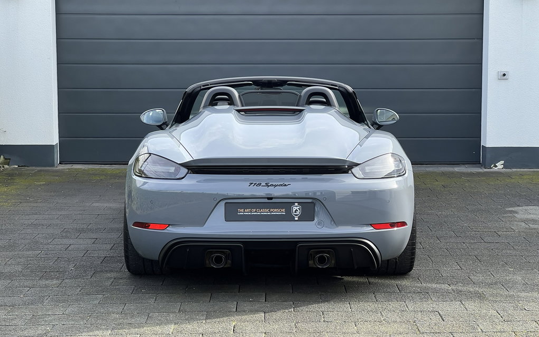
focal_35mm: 82
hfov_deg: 25.2
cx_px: 270
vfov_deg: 15.9
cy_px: 156
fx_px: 1205
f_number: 2.8
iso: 32
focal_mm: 9
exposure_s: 1/156
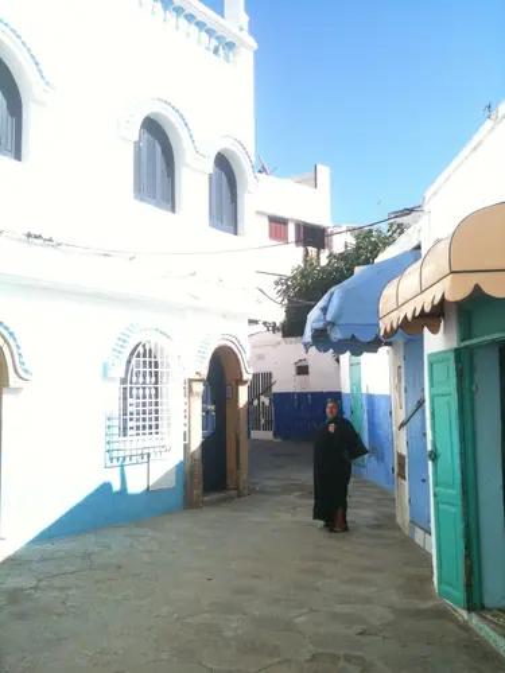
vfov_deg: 52.6
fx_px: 681
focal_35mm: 35
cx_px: 252
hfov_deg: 40.7
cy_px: 336
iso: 64
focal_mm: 3.85
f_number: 2.8
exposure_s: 1/768
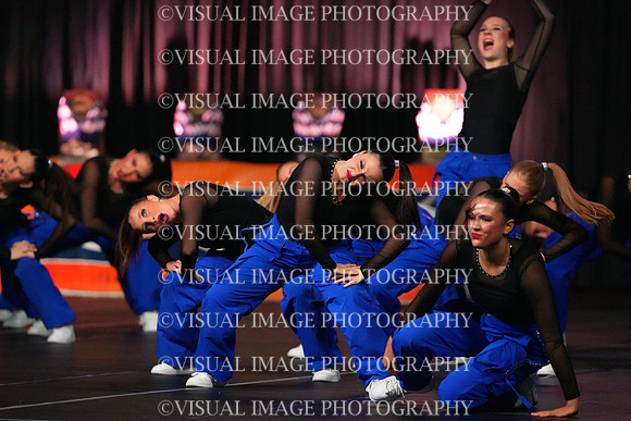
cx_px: 316
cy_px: 210
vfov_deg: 4.6
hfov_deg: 6.9
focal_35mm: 300
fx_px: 5259
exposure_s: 1/1250
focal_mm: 300
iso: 16000
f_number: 3.5
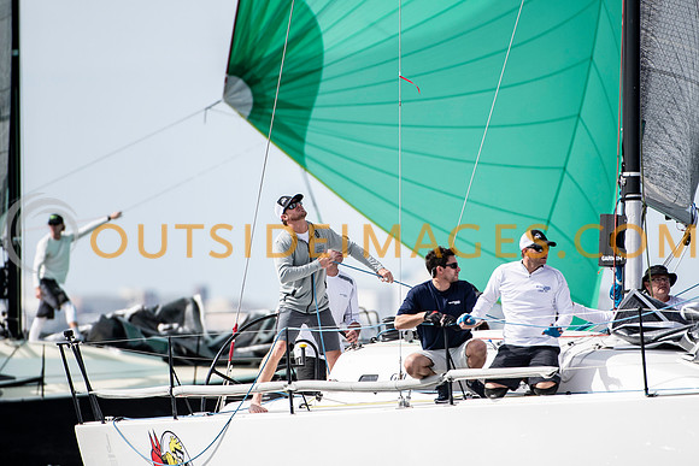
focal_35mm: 610
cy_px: 233
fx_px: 11854
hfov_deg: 3.4
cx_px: 350
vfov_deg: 2.3
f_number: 5
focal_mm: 400
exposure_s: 1/2000
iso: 320
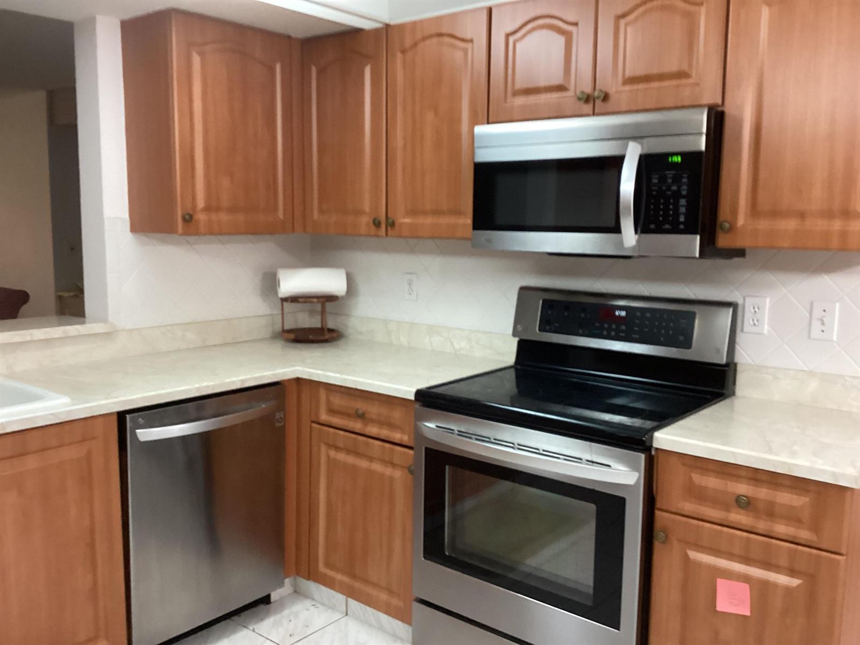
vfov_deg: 45.4
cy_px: 322
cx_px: 430
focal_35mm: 31
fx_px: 770
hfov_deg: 58.4
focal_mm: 3.3
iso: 400
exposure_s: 1/30
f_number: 2.4
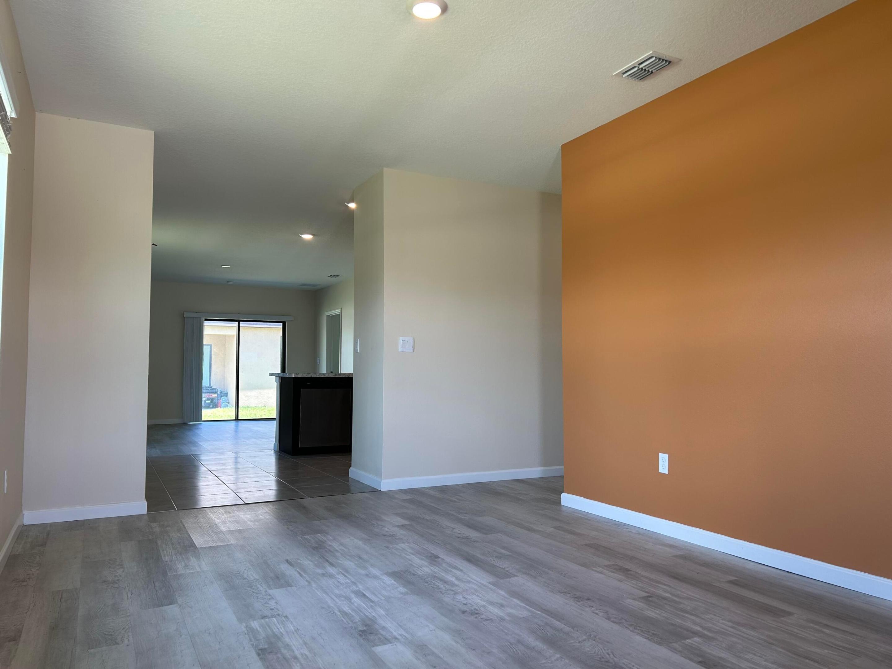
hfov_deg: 67.3
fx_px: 670
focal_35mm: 26
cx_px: 446
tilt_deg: +3.8
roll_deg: +0.0
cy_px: 334
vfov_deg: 53.1
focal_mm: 5.7
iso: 50
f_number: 1.5
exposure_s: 1/132
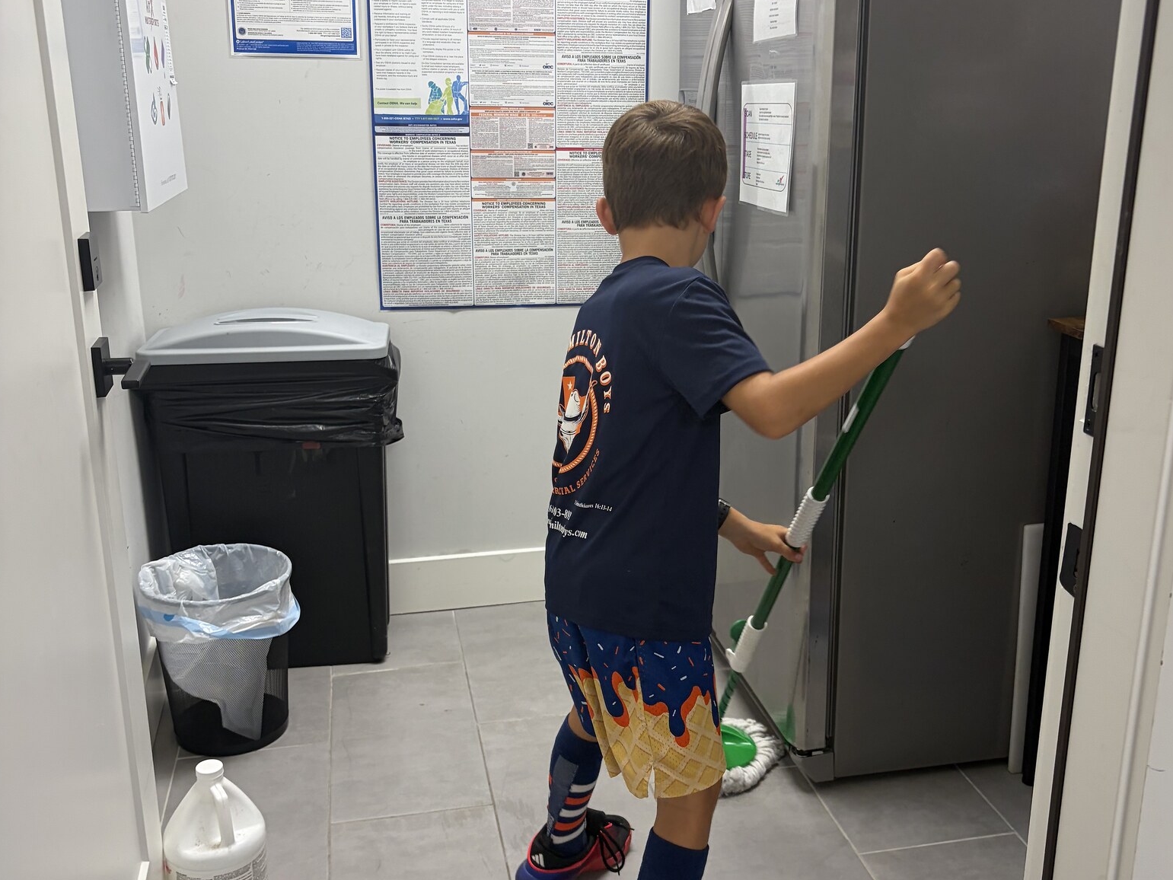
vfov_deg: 51.4
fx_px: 915
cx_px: 604
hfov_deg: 65.3
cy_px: 425
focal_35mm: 27
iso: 80
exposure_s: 1/60
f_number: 1.6
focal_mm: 5.96
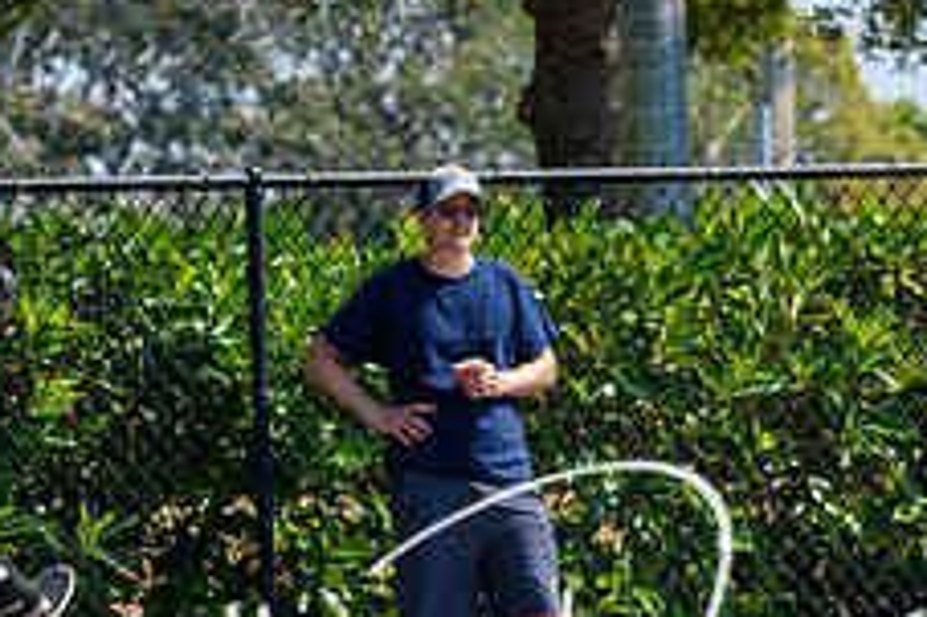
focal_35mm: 479
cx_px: 151
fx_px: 12325
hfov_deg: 4.3
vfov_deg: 2.9
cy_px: 304
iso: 200
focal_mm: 125
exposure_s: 1/800
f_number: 7.1
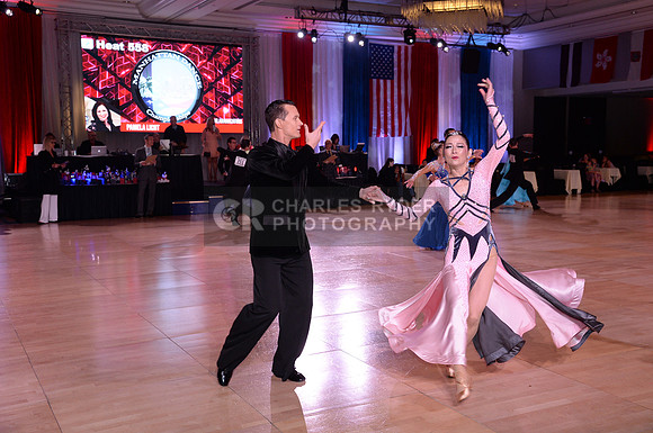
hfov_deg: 50.8
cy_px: 216
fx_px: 688
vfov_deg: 35.0
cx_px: 326
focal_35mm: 38
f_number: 6.3
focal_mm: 38
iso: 2000
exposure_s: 1/250
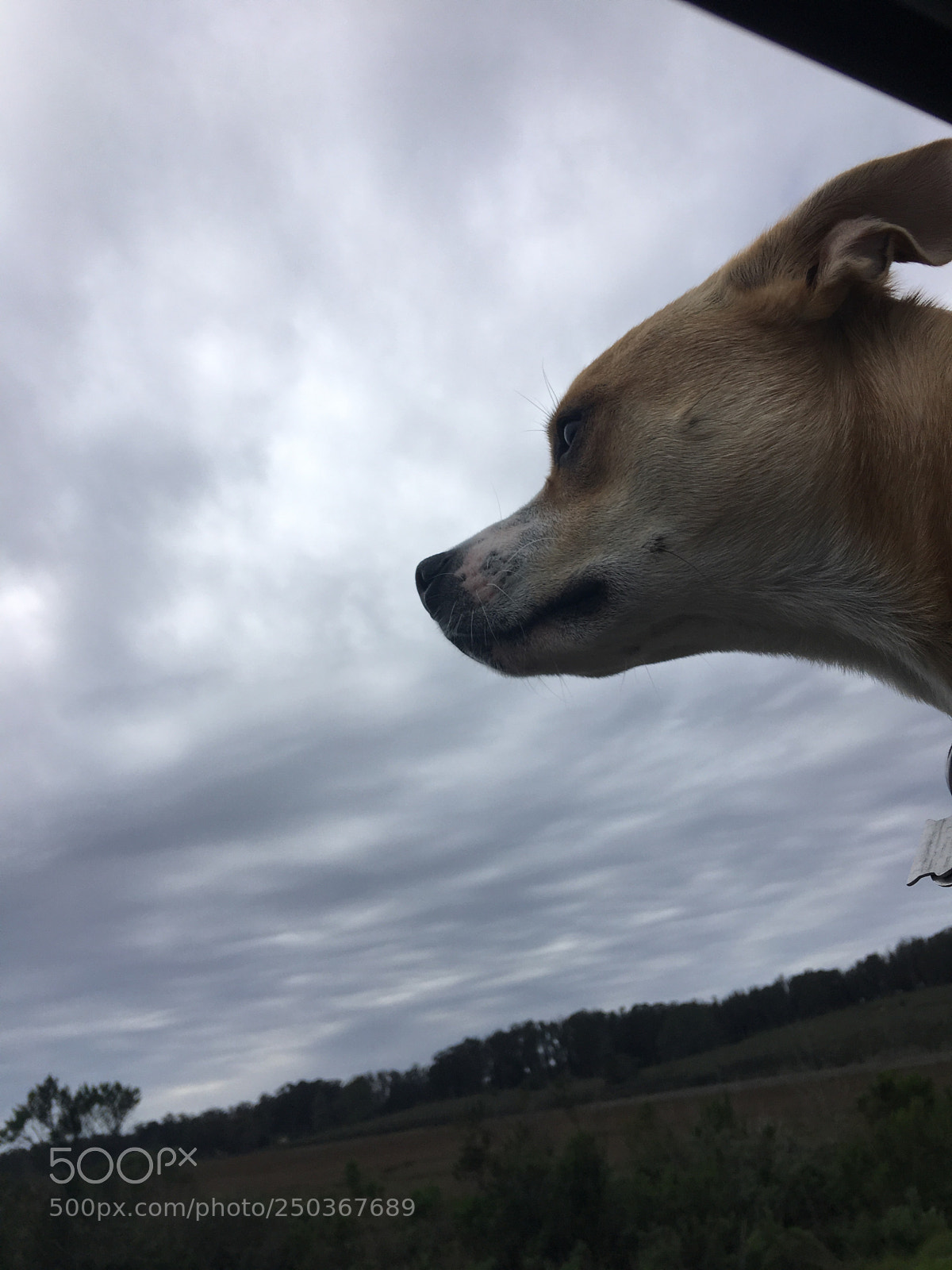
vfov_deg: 61.7
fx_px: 1063
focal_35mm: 29
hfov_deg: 48.2
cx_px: 476
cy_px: 635
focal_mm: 4.15
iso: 25
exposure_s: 1/3344
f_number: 2.2
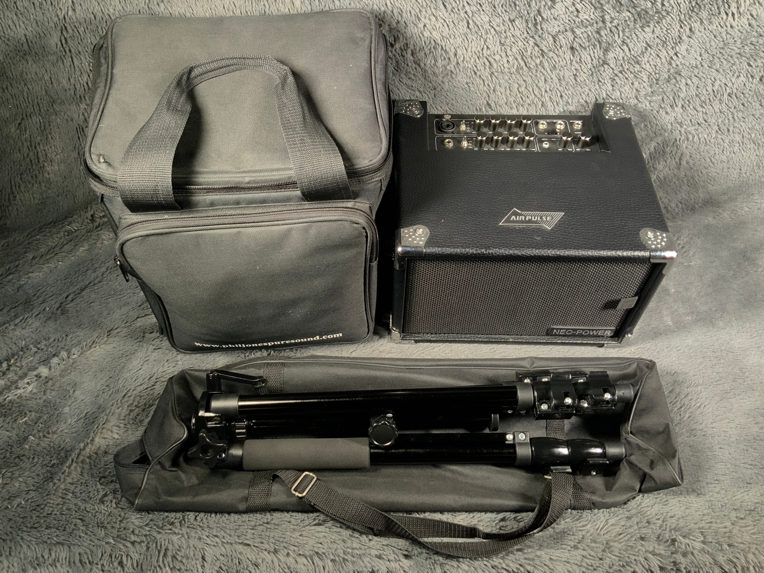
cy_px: 282
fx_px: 662
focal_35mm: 30
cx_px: 379
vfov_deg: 46.8
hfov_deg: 60.0
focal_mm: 3
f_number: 1.8
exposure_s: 1/52
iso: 100
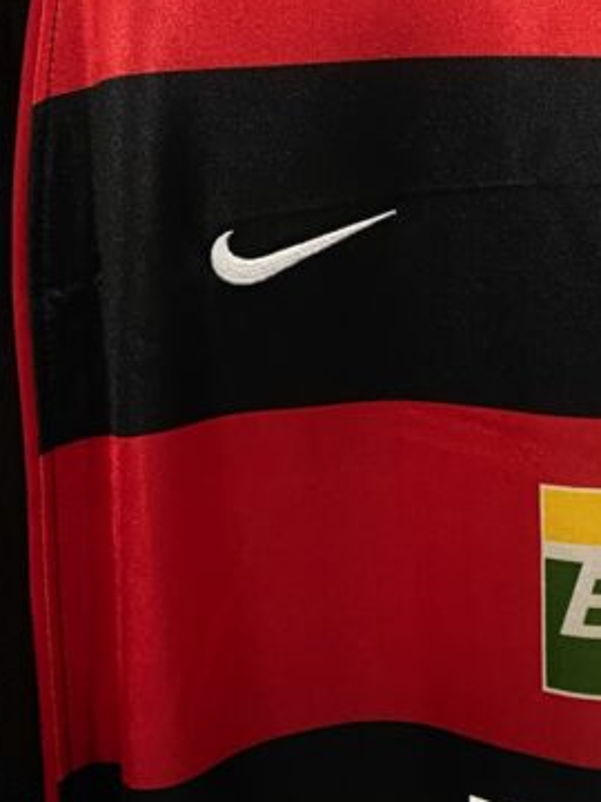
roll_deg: +1.0
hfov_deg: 18.9
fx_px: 1713
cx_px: 697
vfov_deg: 26.2
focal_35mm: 74
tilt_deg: -7.6
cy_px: 258
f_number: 1.8
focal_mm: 4.25
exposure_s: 1/60
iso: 125
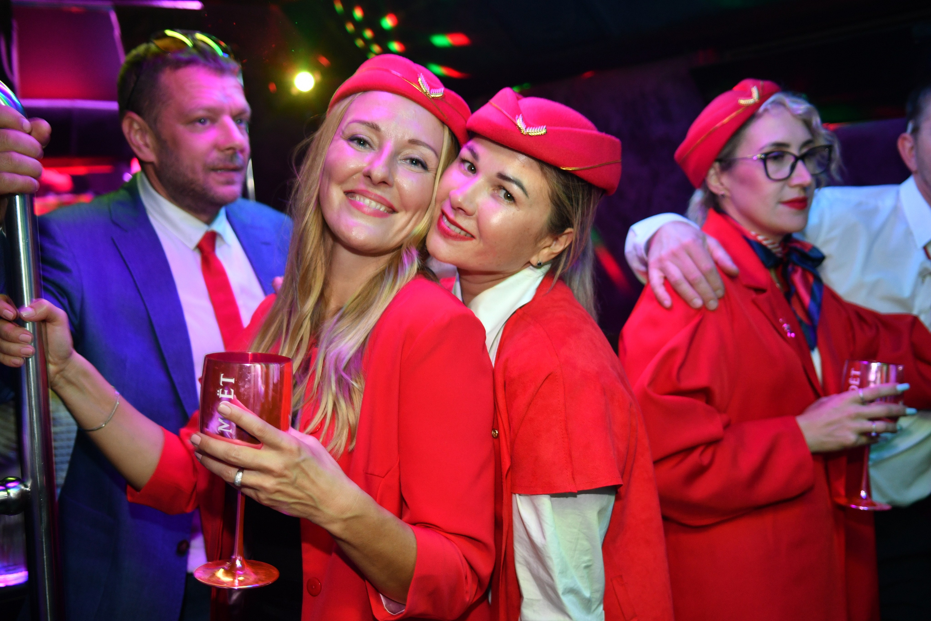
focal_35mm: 57
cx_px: 466
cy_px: 310
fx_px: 1474
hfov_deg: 35.1
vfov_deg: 23.8
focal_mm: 38
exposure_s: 1/30
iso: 640
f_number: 2.8
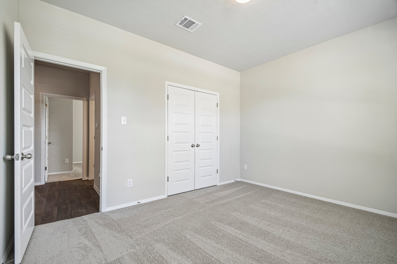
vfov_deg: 77.3
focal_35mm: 15
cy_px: 132
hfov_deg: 100.4
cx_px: 198
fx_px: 165
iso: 400
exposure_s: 1/25
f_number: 8
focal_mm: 10
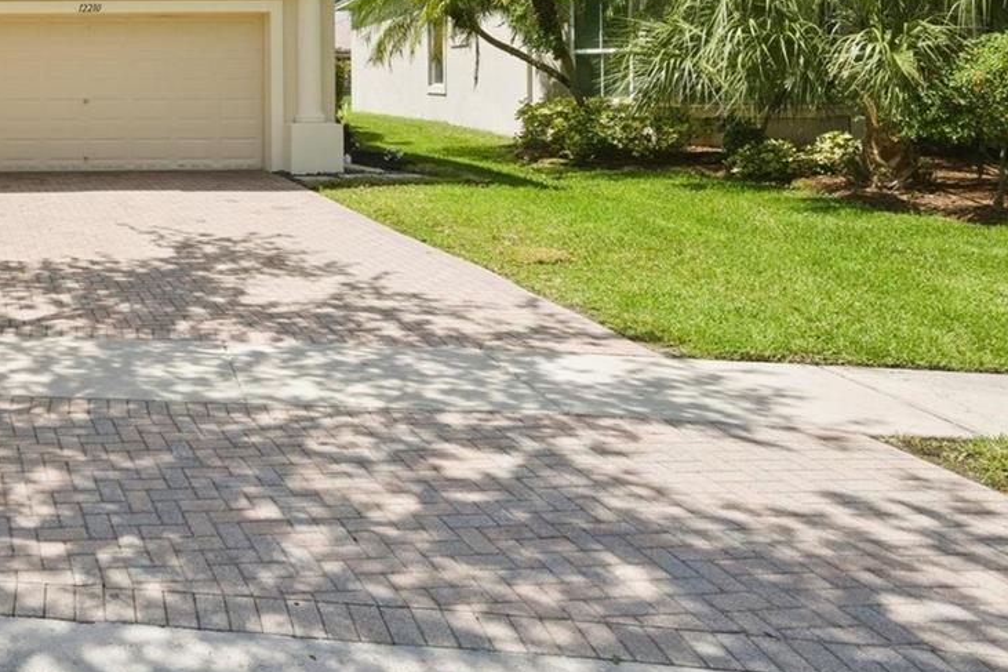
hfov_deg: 44.3
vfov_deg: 35.7
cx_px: -48
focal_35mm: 35
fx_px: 980
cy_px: 77
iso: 100
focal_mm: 16
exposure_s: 1/125
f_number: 8
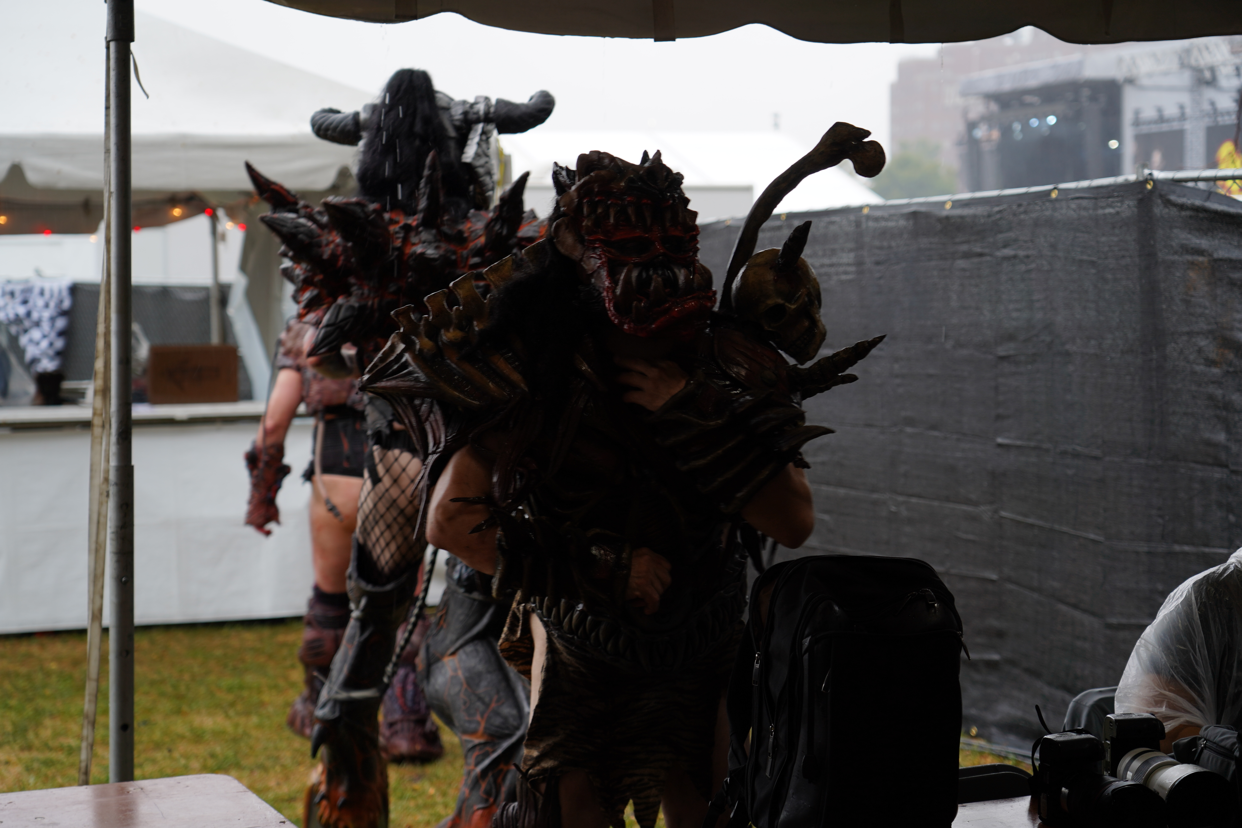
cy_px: 414
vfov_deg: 19.2
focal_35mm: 71
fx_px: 2449
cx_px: 621
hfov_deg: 28.5
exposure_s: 1/80
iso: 100
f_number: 4
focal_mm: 71
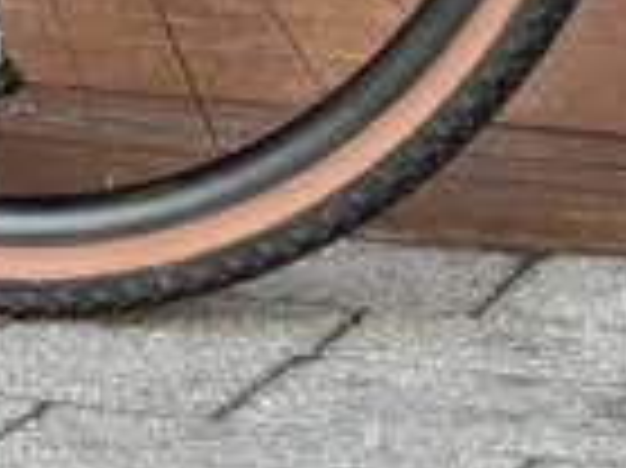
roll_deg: +0.4
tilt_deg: -3.9
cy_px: -472
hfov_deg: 6.9
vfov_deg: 5.3
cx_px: -716
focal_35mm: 276
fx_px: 4987
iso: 64
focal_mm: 6.76
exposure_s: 1/173
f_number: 1.78
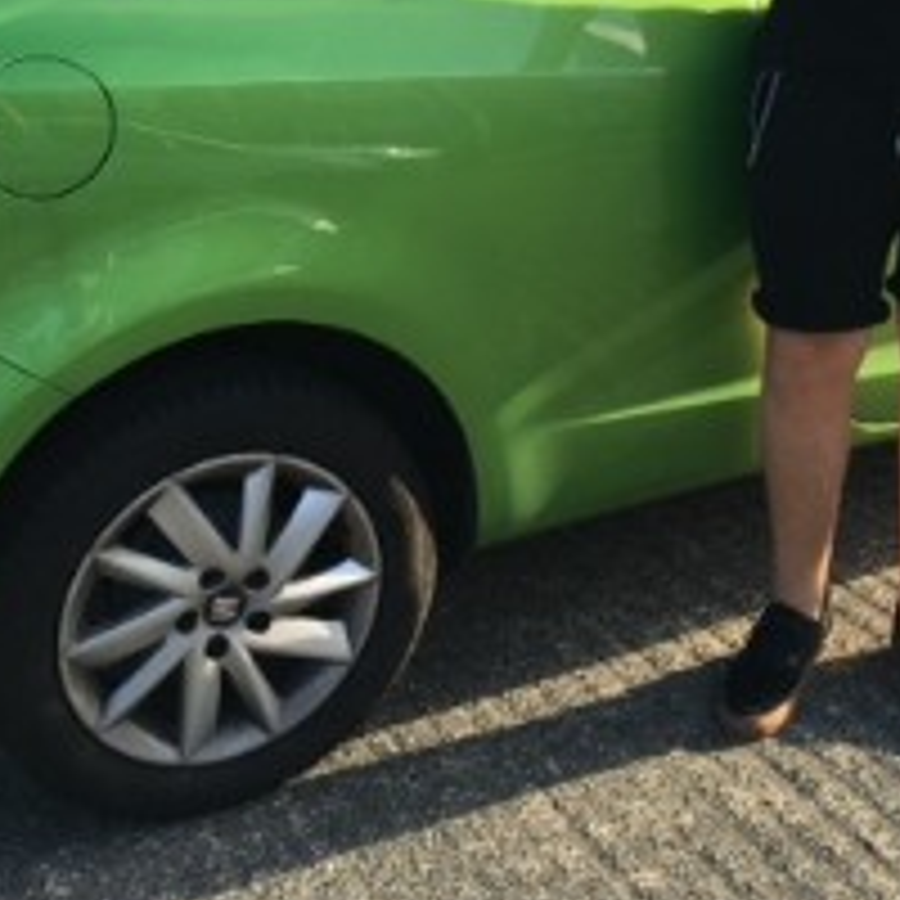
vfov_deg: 26.0
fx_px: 1883
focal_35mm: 64
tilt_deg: -14.4
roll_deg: -2.3
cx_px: 572
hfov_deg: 26.8
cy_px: 88
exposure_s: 1/442
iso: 25
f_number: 2.2
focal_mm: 4.15
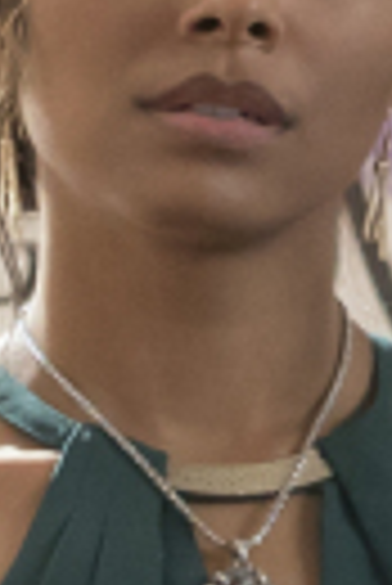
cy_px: 1004
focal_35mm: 407
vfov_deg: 5.0
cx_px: -973
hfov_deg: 3.3
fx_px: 6630
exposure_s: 1/160
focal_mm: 44
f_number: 5.6
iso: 6400
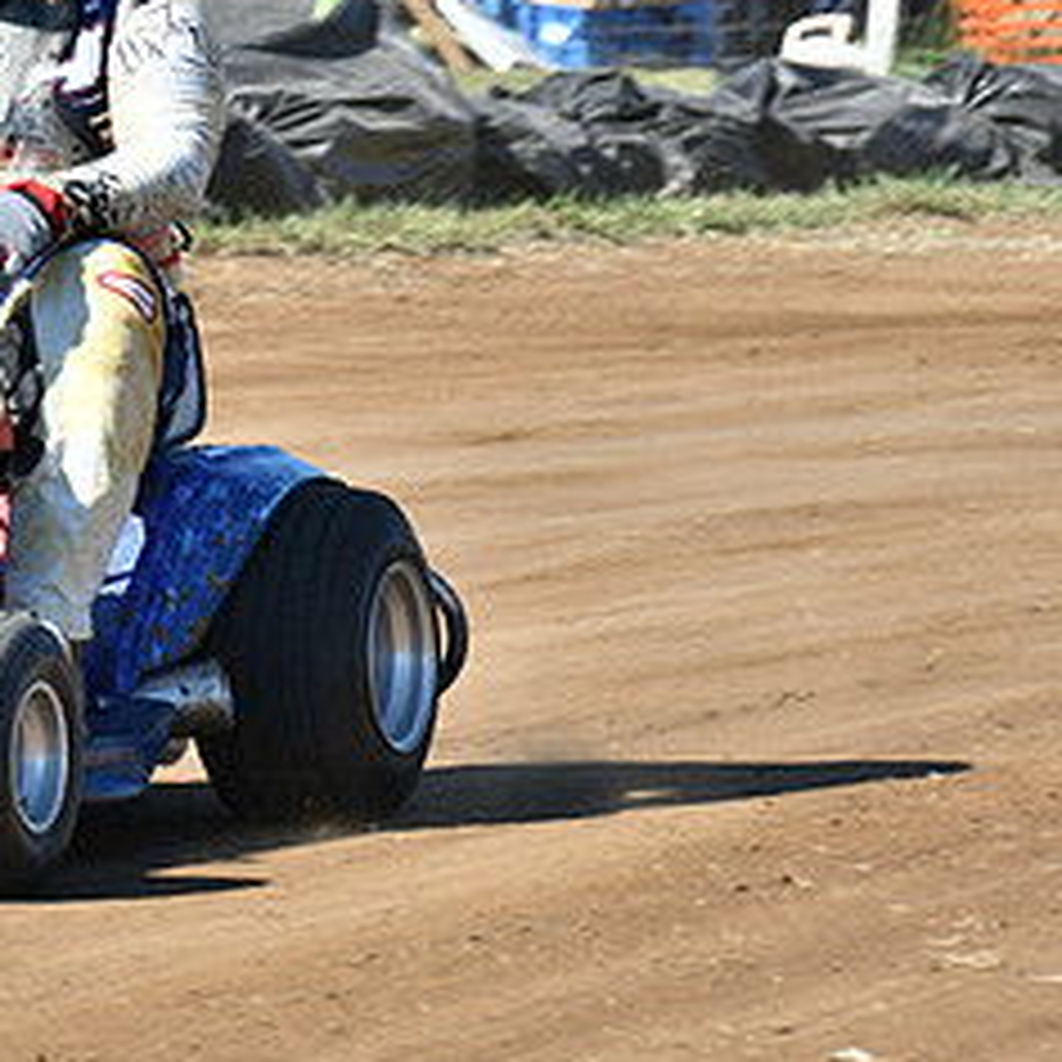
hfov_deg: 4.3
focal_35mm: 408
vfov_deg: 4.3
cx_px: 0
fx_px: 14162
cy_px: 299
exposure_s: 1/320
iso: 100
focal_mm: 130
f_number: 9
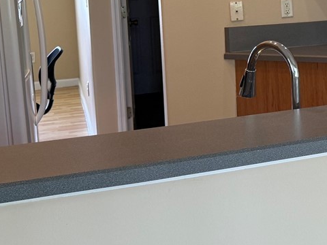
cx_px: 420
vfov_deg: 18.1
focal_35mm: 80
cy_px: 12
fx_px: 756
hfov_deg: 22.0
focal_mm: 6.76
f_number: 1.78
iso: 125
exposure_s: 1/120
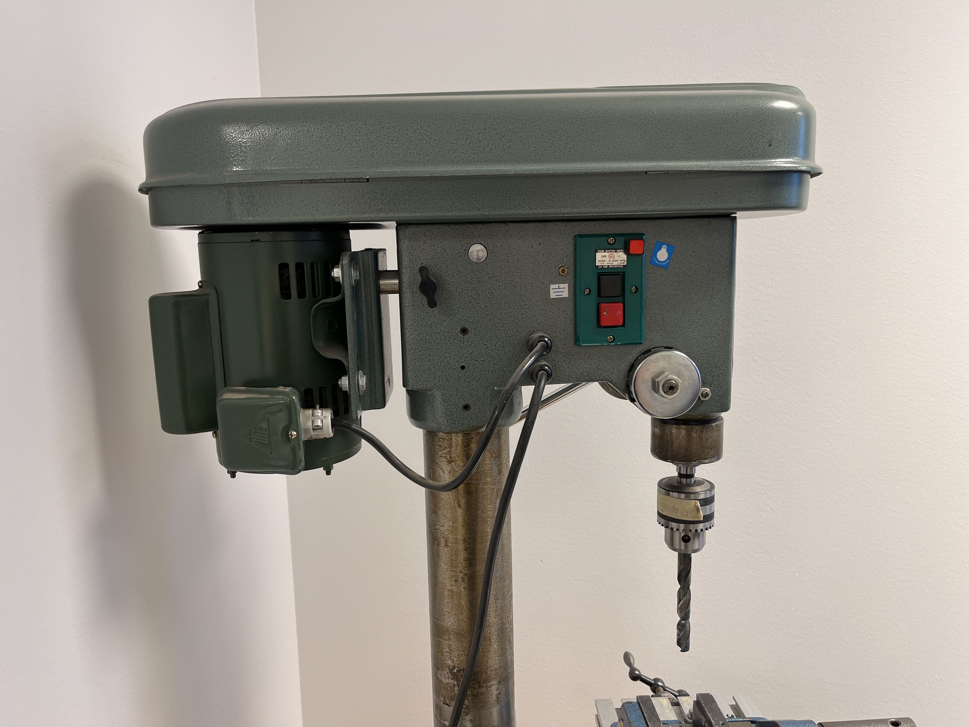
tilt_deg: -9.5
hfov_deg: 67.3
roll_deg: +1.7
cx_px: 484
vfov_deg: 53.1
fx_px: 728
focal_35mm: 26
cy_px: 364
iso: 80
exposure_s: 1/50
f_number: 1.6
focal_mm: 5.1
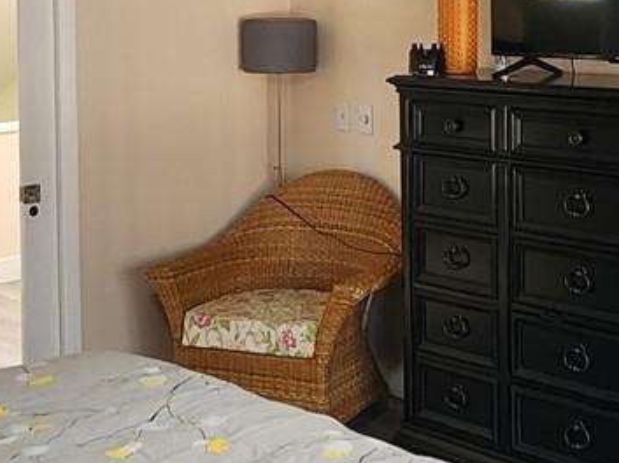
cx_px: 512
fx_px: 1054
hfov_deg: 31.7
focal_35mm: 59
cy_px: 21
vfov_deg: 23.9
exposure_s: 1/60
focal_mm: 2.2
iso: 320
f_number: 2.2
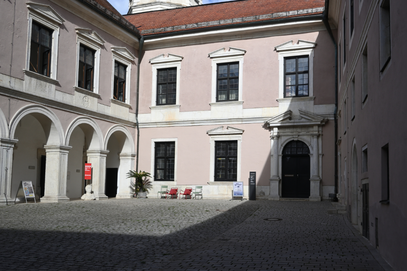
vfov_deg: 39.9
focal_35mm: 33
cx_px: 204
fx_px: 373
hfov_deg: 57.2
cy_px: 136
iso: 100
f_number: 7.1
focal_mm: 22
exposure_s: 1/400
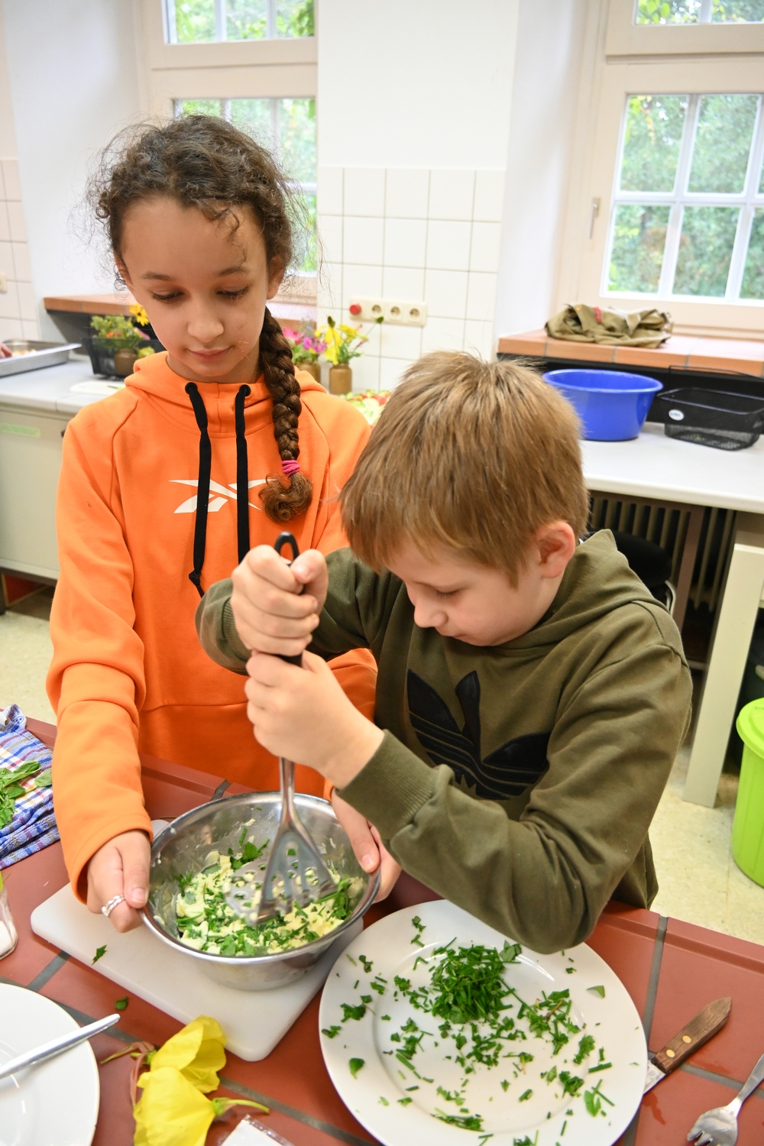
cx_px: 382
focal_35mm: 27
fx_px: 859
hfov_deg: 47.9
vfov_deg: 67.4
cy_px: 573
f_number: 3.5
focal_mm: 18
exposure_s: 1/125
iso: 1800
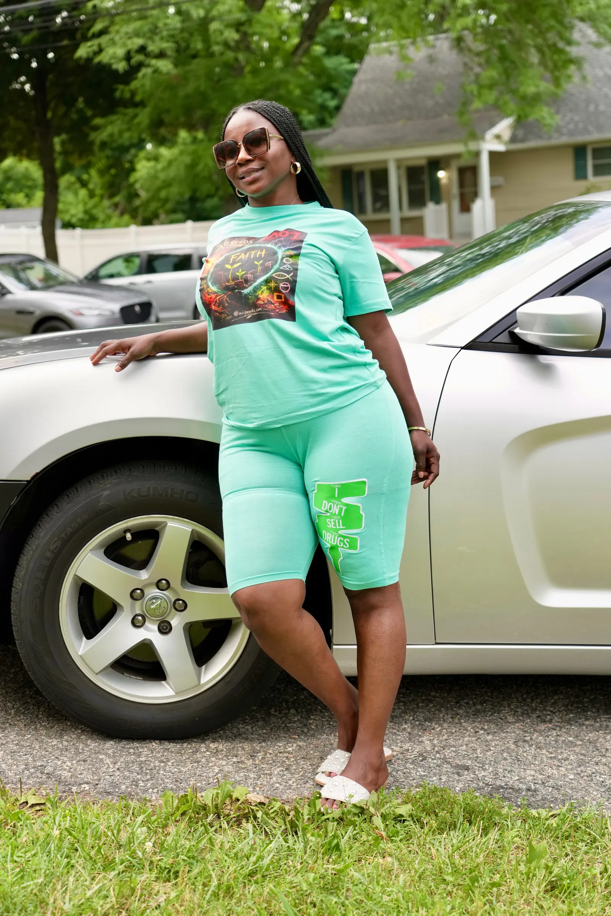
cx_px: 306
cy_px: 458
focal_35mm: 53
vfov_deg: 37.5
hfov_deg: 25.5
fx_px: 1349
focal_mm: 53
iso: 640
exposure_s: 1/320
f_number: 4
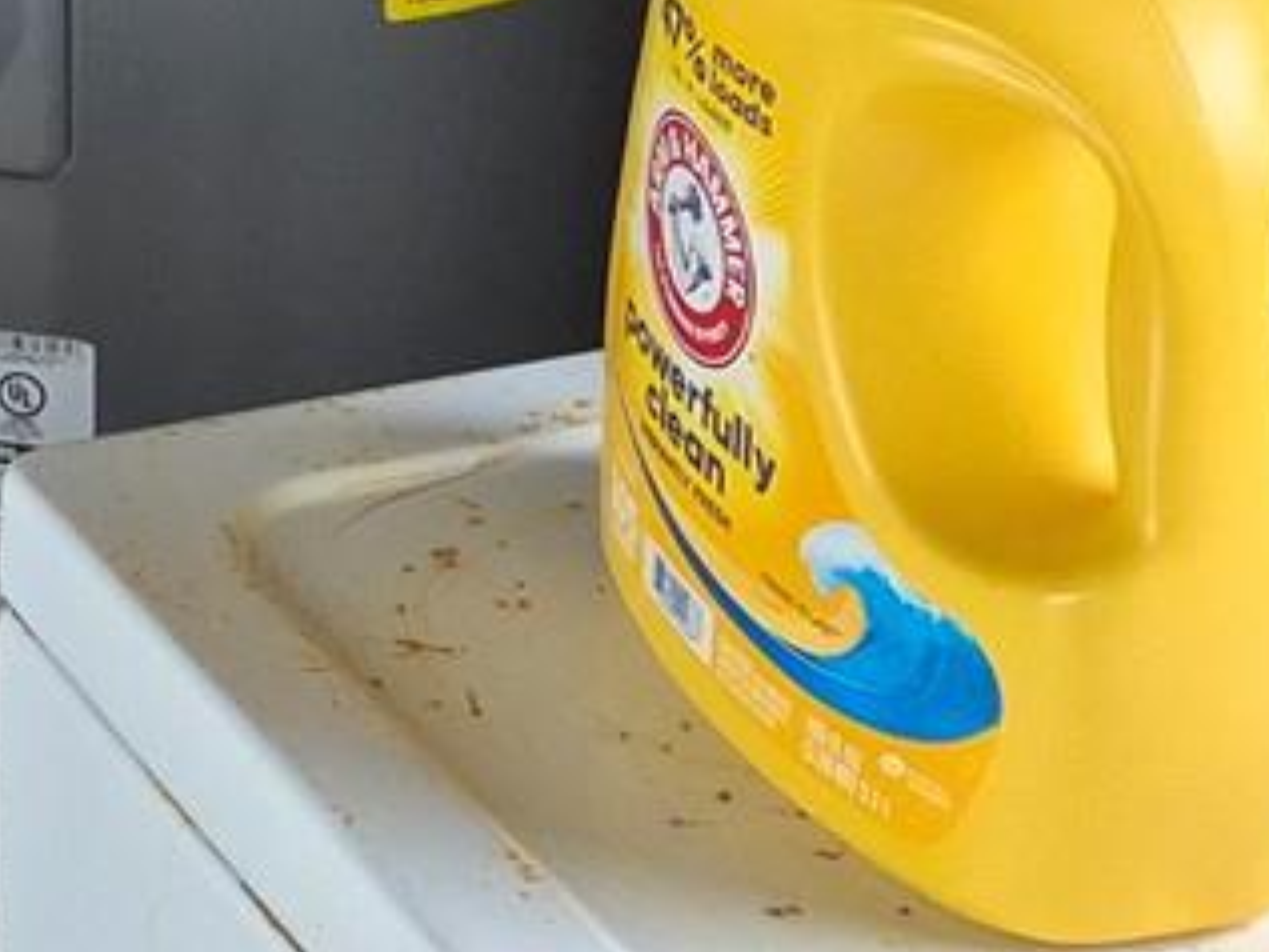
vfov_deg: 11.1
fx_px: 4254
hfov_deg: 14.9
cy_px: -1188
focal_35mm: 116
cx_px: -981
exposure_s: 1/180
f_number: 1.8
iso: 250
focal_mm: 5.4
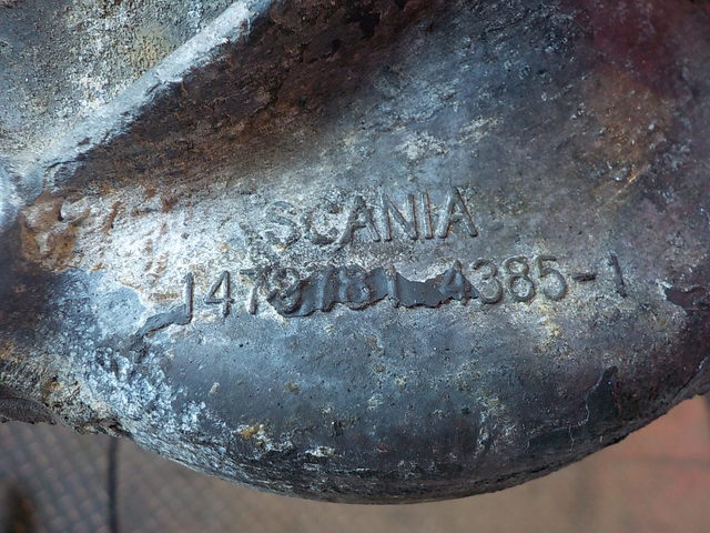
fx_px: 615
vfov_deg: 46.8
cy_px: 266
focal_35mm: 30
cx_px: 355
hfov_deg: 60.0
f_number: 3.3
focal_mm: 4.1
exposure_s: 1/30
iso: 220
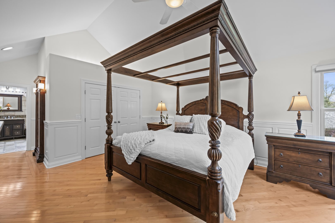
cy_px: 112
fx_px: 130
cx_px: 168
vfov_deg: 81.2
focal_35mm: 14
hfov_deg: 104.3
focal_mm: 14
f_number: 8
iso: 200
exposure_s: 1/2.5
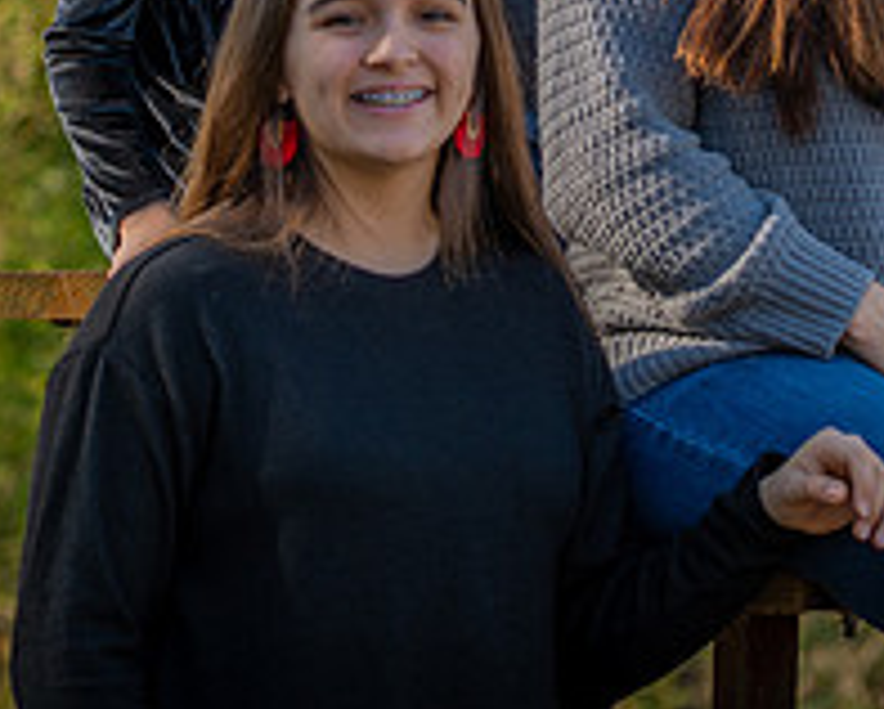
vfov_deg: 5.7
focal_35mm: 270
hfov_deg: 7.1
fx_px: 7071
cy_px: -99
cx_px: 610
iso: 50
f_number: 3.5
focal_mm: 98
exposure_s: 1/250
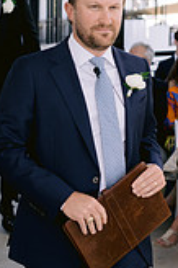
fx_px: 713
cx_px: 52
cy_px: 126
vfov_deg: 21.3
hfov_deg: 14.2
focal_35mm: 96
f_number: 2.8
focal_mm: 35
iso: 200
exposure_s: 1/800
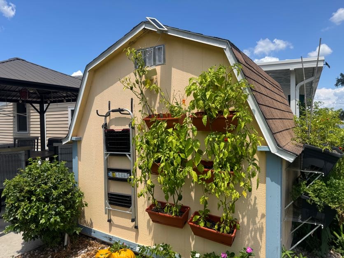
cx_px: 172
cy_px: 129
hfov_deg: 71.6
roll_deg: +1.2
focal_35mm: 24
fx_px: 239
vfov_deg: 56.8
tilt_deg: -1.4
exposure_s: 1/4049
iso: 80
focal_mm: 6.76
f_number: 1.78
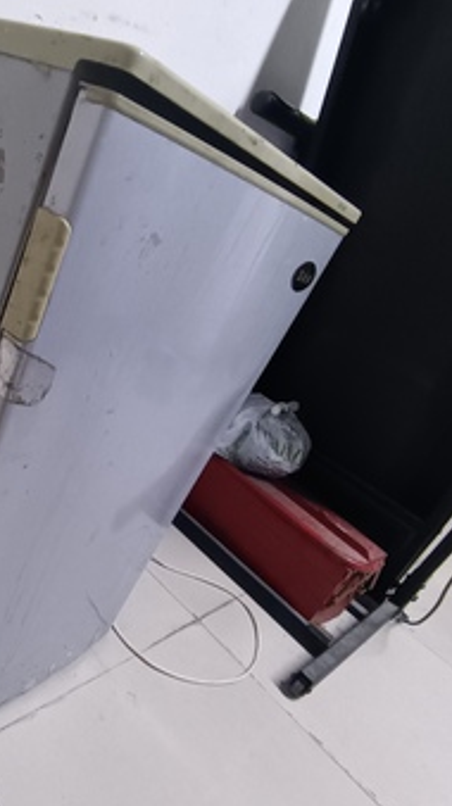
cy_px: 424
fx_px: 534
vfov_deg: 74.0
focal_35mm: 25
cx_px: 51
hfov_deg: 42.4
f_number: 2.2
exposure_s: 1/25
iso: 748
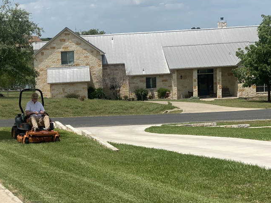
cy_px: 119
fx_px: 650
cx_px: 56
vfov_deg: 17.8
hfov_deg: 23.2
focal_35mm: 83
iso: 20
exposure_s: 1/3425
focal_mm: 6
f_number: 2
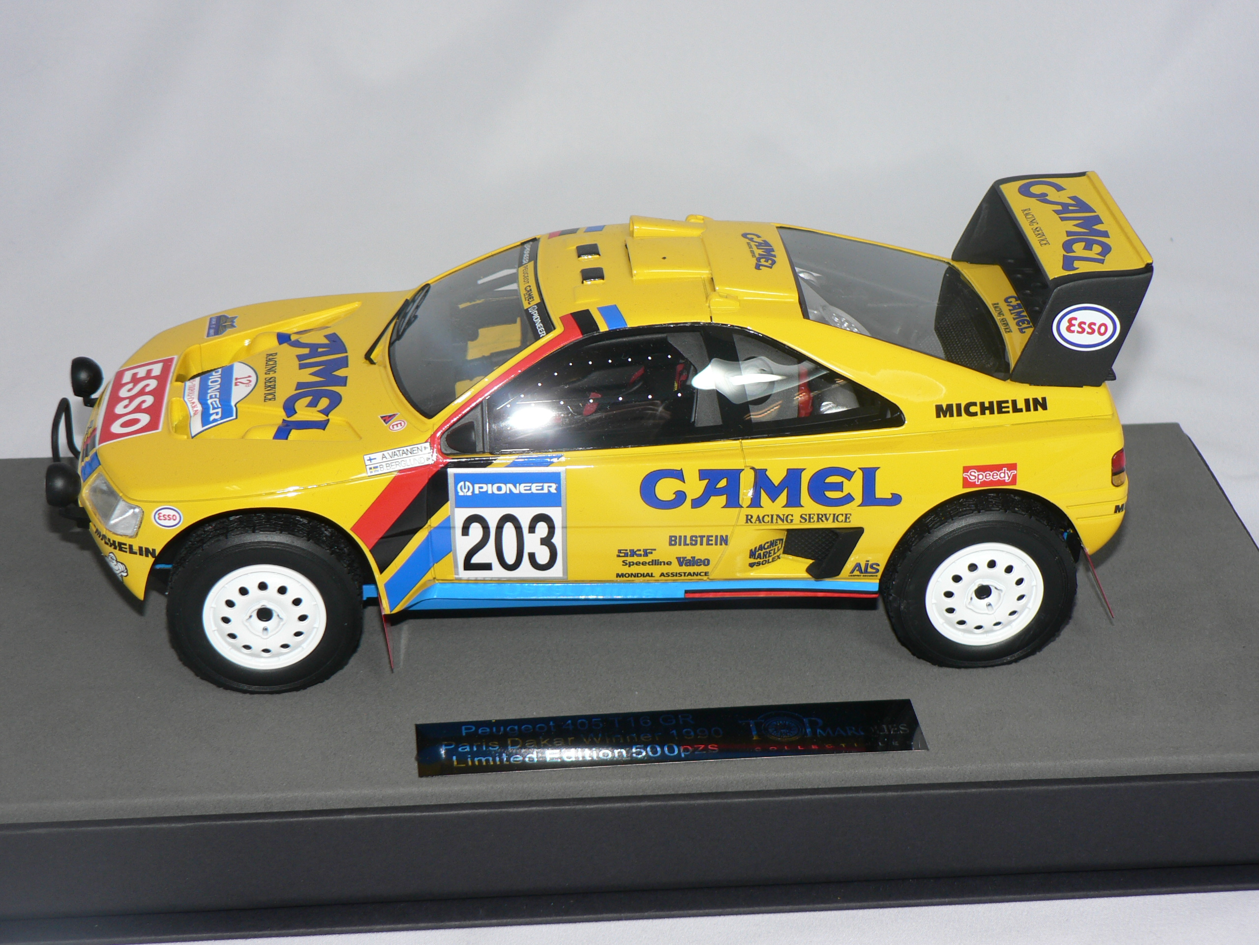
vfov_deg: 21.6
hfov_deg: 28.6
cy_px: 472
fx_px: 2473
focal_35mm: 68
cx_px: 630
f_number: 3.2
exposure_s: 1/60
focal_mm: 11.4
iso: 80
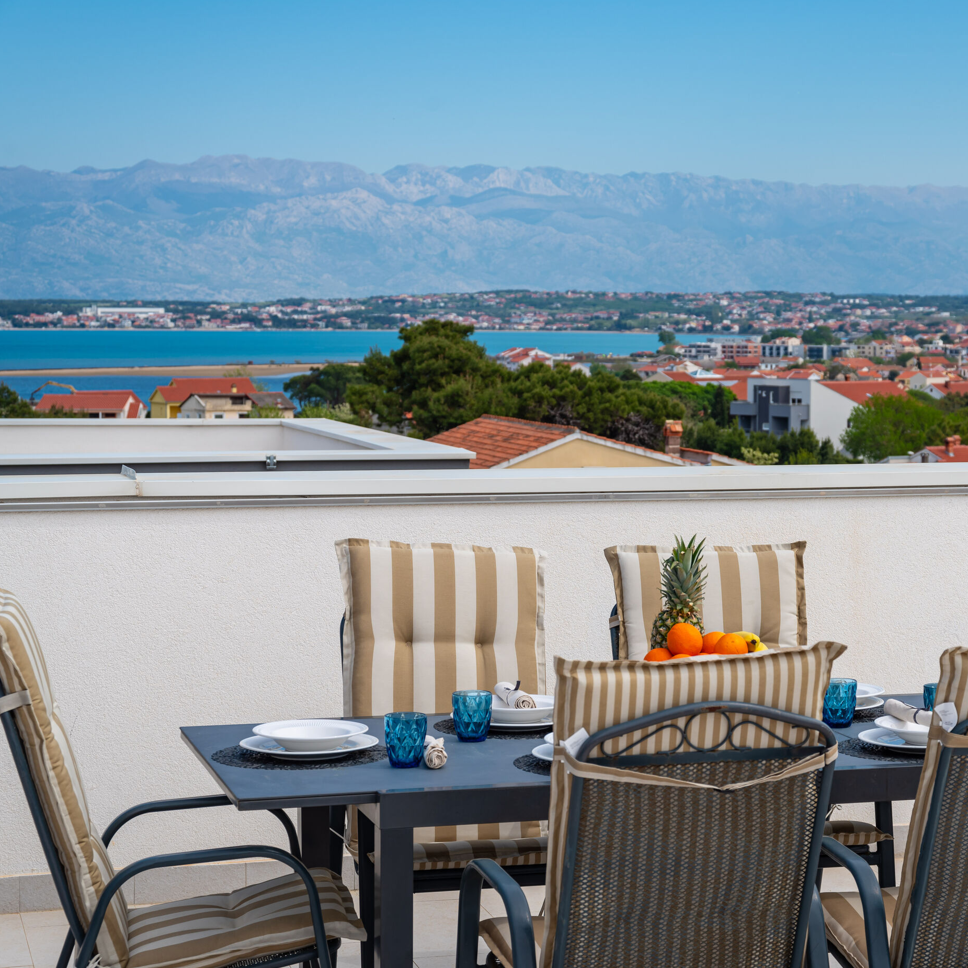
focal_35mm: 81
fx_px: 2563
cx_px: 685
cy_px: 482
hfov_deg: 21.3
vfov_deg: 21.4
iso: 100
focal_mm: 63
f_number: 8
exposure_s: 1/250
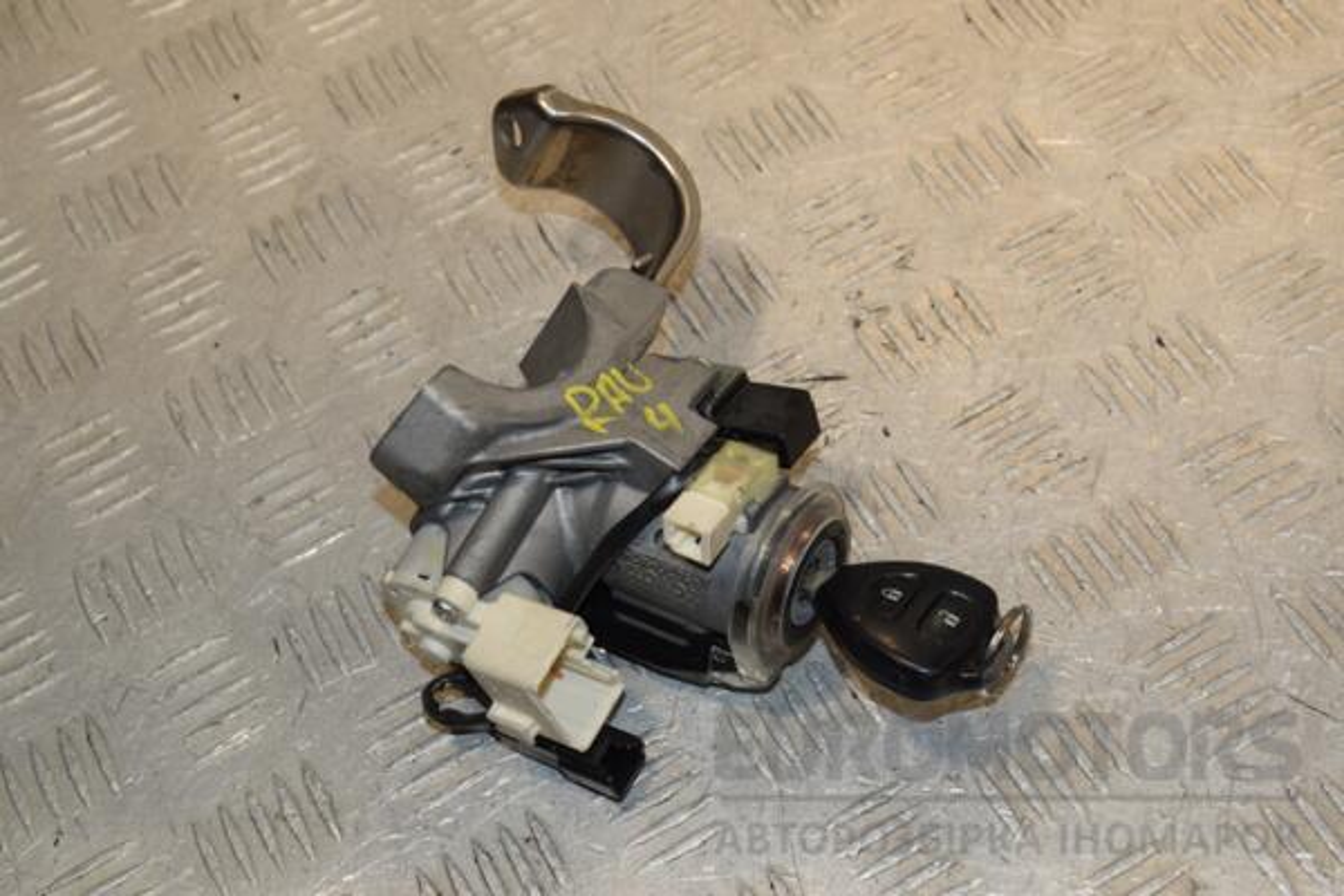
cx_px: 672
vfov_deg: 18.9
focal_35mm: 72
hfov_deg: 28.1
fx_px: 2688
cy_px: 448
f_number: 9
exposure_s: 1/200
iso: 800
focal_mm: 48
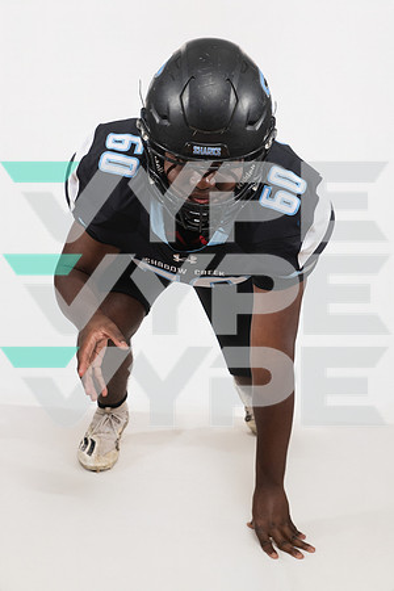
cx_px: 197
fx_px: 821
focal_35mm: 50
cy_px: 296
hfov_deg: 27.0
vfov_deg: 39.6
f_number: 7.1
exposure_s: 1/320
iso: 500
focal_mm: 50
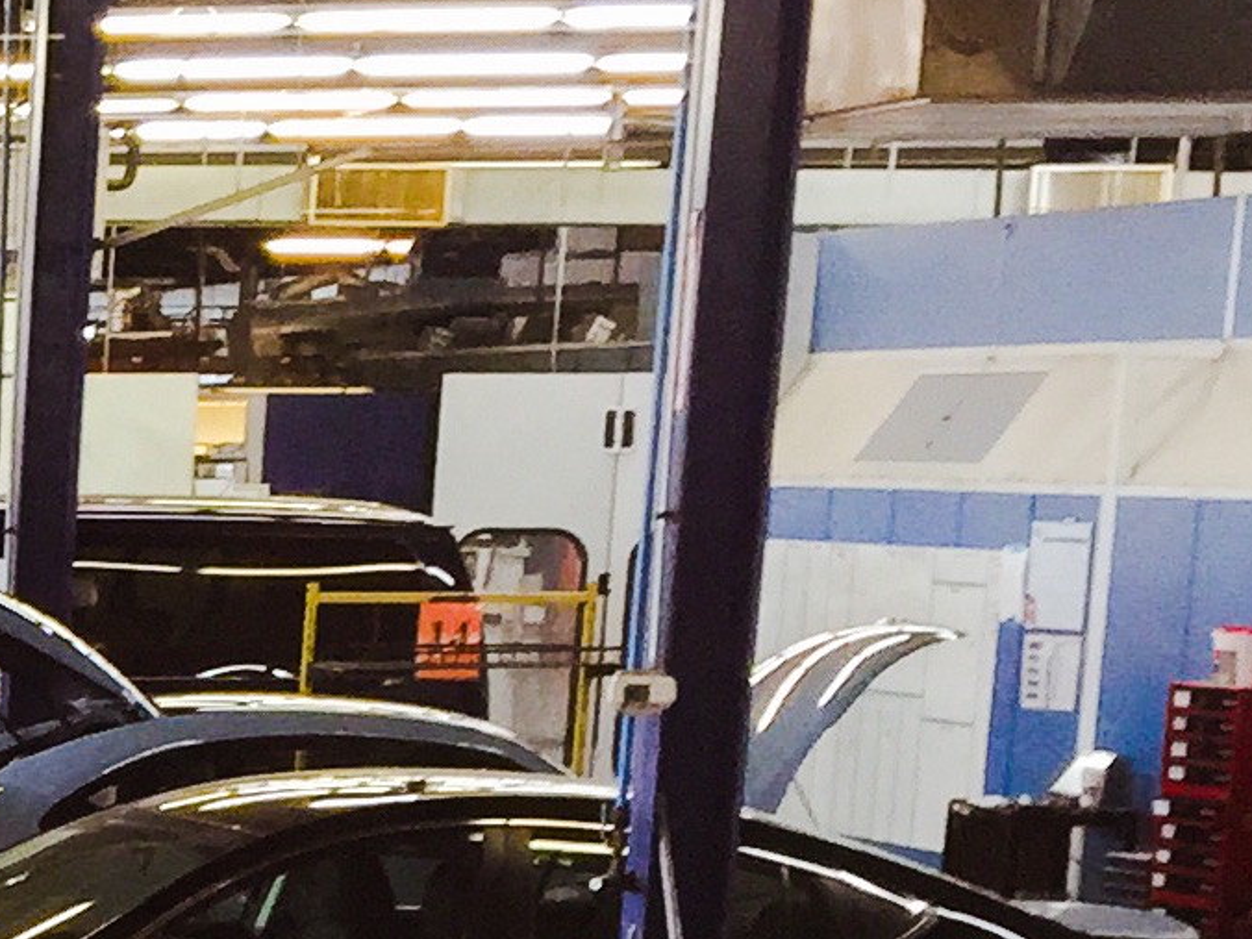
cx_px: -1150
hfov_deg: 12.6
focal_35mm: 140
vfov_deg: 10.2
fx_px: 5064
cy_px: 1458
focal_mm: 4.15
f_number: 2.2
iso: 50
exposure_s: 1/30
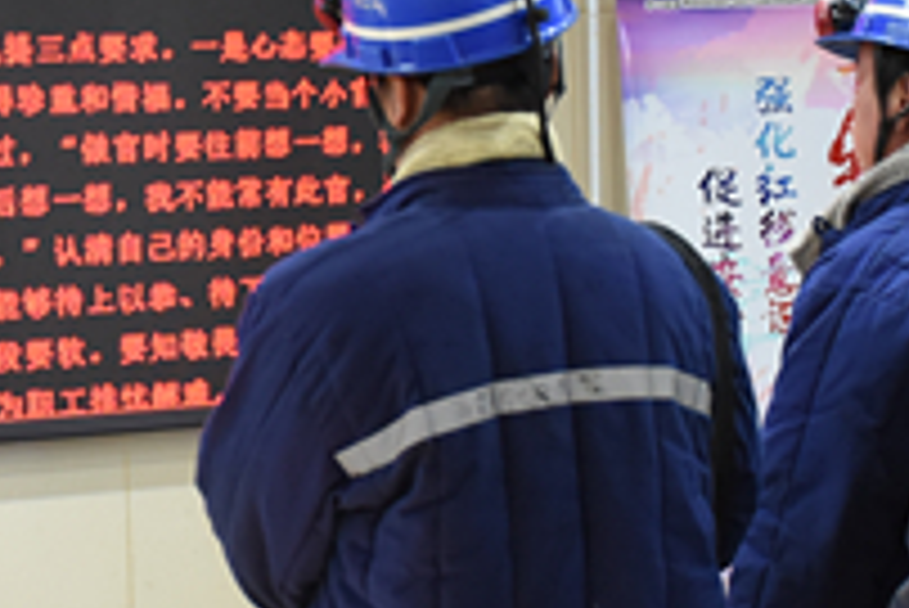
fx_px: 4498
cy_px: 110
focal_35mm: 178
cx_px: 130
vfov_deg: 7.7
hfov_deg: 11.5
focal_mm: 30
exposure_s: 1/15
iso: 800
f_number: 4
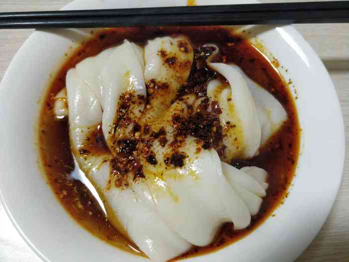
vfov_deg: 56.8
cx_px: 174
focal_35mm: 24
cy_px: 131
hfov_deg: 71.6
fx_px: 242
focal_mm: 4.1
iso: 1250
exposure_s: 1/33
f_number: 1.7
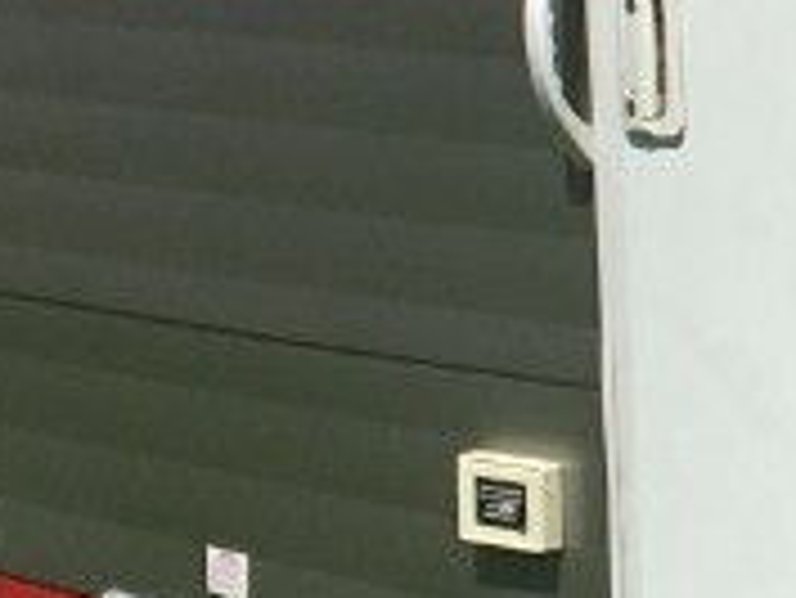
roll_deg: +1.2
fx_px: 4832
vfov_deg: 7.1
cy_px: 31
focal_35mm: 210
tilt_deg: -3.4
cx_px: 1700
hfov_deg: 8.8
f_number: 2.2
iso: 25
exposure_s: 1/3205
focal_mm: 4.15
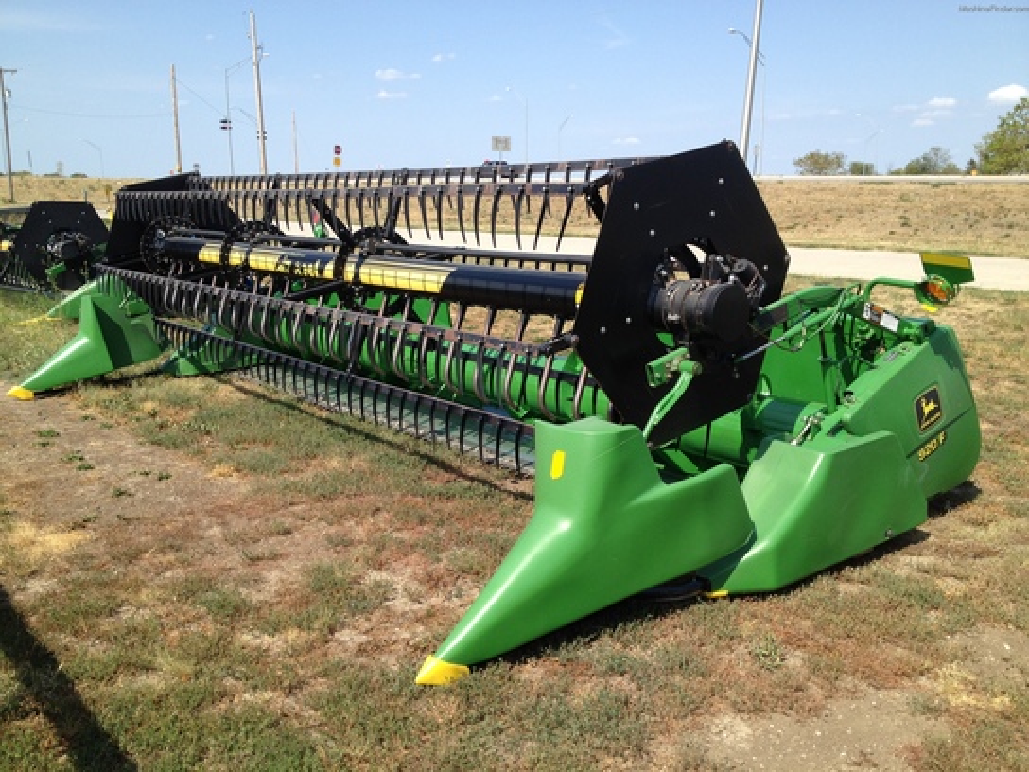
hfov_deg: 52.6
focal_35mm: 35
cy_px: 386
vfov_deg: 40.7
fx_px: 1040
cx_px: 514
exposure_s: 1/1227
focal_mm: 4.28
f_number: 2.4
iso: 64
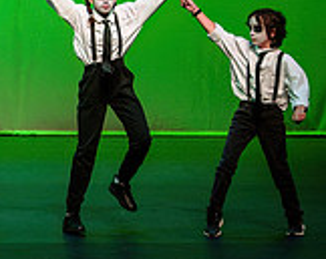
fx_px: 2822
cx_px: -248
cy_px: 35
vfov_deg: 5.3
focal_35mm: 293
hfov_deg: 6.5
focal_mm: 85
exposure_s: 1/200
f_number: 3.2
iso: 1250
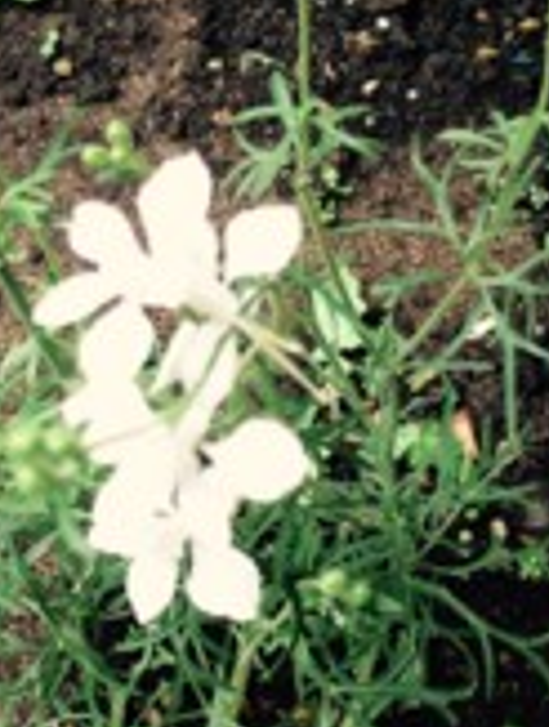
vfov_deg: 24.3
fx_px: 1685
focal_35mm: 80
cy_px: 455
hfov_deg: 18.4
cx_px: 170
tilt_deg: -76.8
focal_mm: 4.15
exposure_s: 1/30
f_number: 2.2
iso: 40
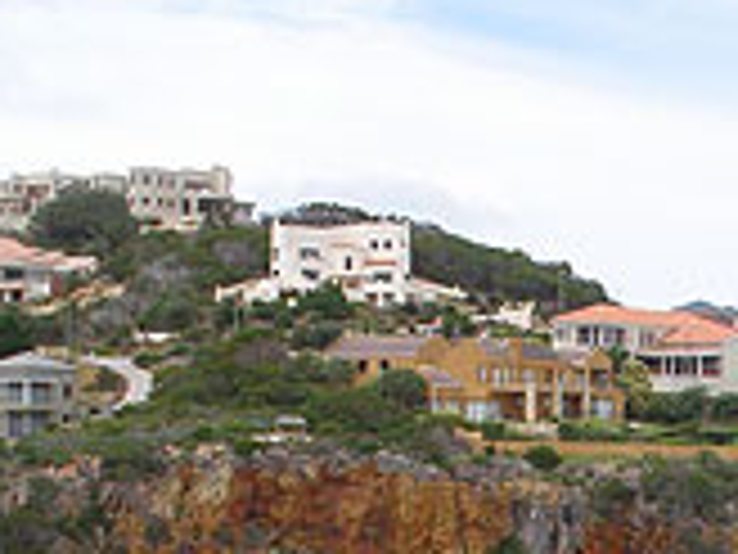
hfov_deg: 18.8
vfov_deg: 14.4
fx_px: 2111
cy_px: 703
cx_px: 886
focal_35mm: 99
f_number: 5.6
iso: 64
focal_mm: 6.3
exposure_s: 1/250
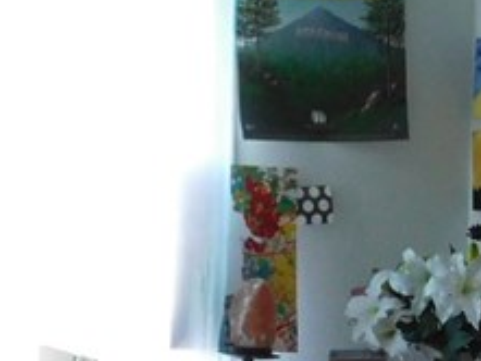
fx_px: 2322
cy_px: 363
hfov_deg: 11.8
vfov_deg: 8.8
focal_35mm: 167
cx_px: 431
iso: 280
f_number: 3.5
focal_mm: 6.3
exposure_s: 1/30
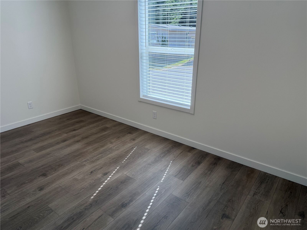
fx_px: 213
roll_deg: +0.1
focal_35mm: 24
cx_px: 154
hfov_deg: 71.6
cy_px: 115
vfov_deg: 56.8
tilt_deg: -20.9
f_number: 1.78
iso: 100
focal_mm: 6.76
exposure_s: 1/433
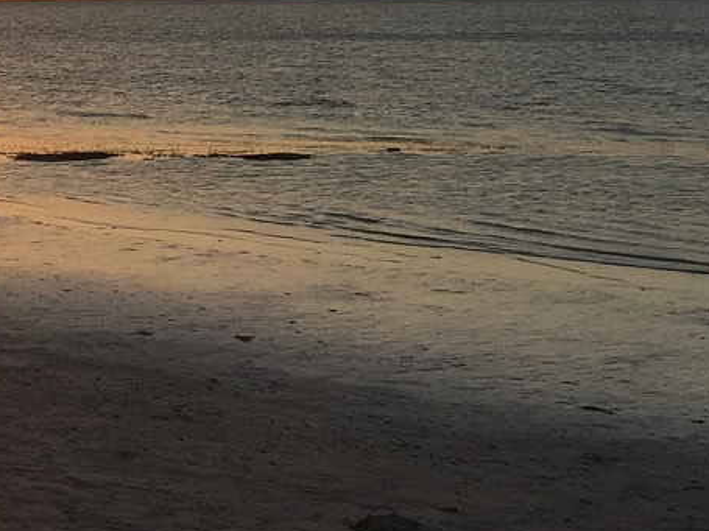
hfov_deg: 17.3
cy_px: 92
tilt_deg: +0.0
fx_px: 2089
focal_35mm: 102
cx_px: -368
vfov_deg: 14.4
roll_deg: -1.0
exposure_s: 1/1980
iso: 32
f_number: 2.2
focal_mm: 4.15
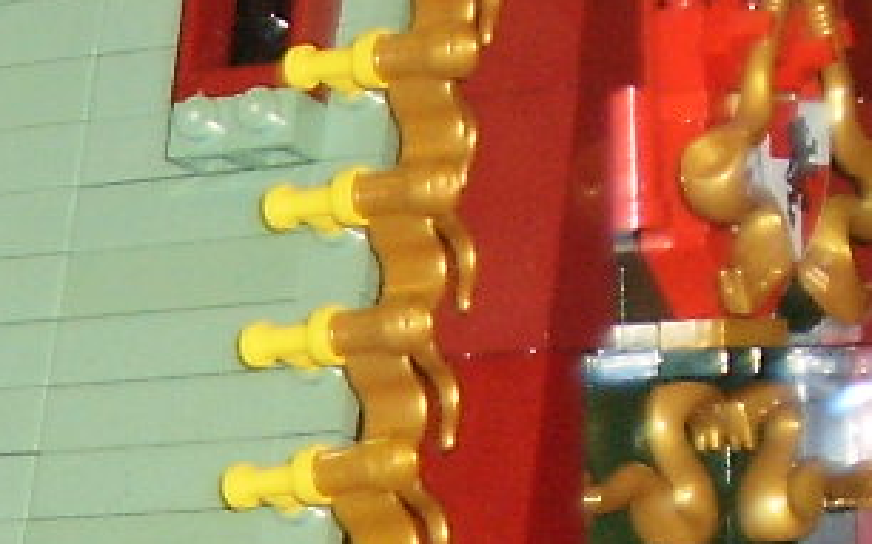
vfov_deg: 5.5
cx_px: -969
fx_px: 5535
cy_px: 1128
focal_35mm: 233
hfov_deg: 8.5
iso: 125
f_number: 3.5
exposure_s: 1/30
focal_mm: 7.4
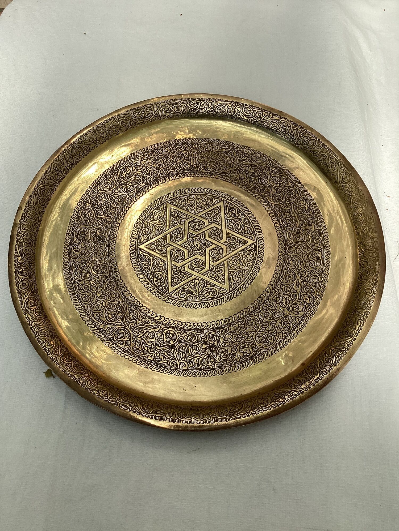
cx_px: 200
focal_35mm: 31
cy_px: 266
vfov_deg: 58.4
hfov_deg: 45.4
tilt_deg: -63.6
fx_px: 476
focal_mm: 3.3
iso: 25
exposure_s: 1/662
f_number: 2.4
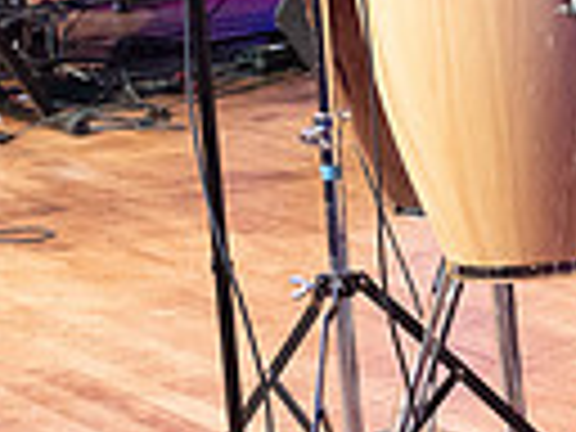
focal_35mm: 283
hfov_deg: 7.0
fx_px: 4709
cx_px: 400
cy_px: -400
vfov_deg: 5.2
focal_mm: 56
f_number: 5.6
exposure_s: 1/200
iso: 5000
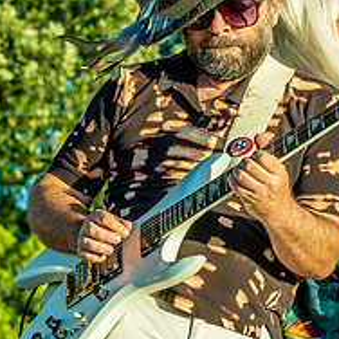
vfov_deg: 6.0
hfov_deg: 6.0
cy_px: 174
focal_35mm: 293
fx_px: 3246
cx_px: 186
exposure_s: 1/320
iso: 100
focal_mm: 75
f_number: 7.1
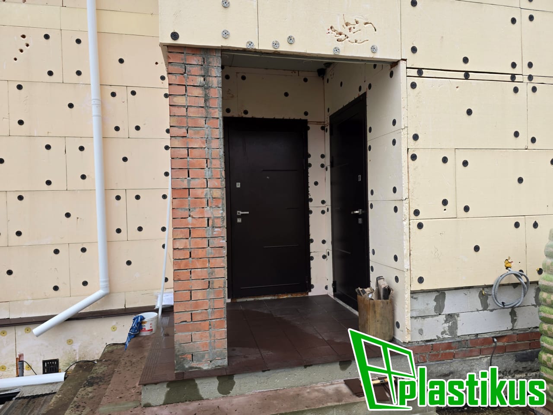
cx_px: 276
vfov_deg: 58.9
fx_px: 367
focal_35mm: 23
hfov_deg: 73.9
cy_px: 208
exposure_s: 1/180
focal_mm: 6.3
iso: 50
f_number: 1.7
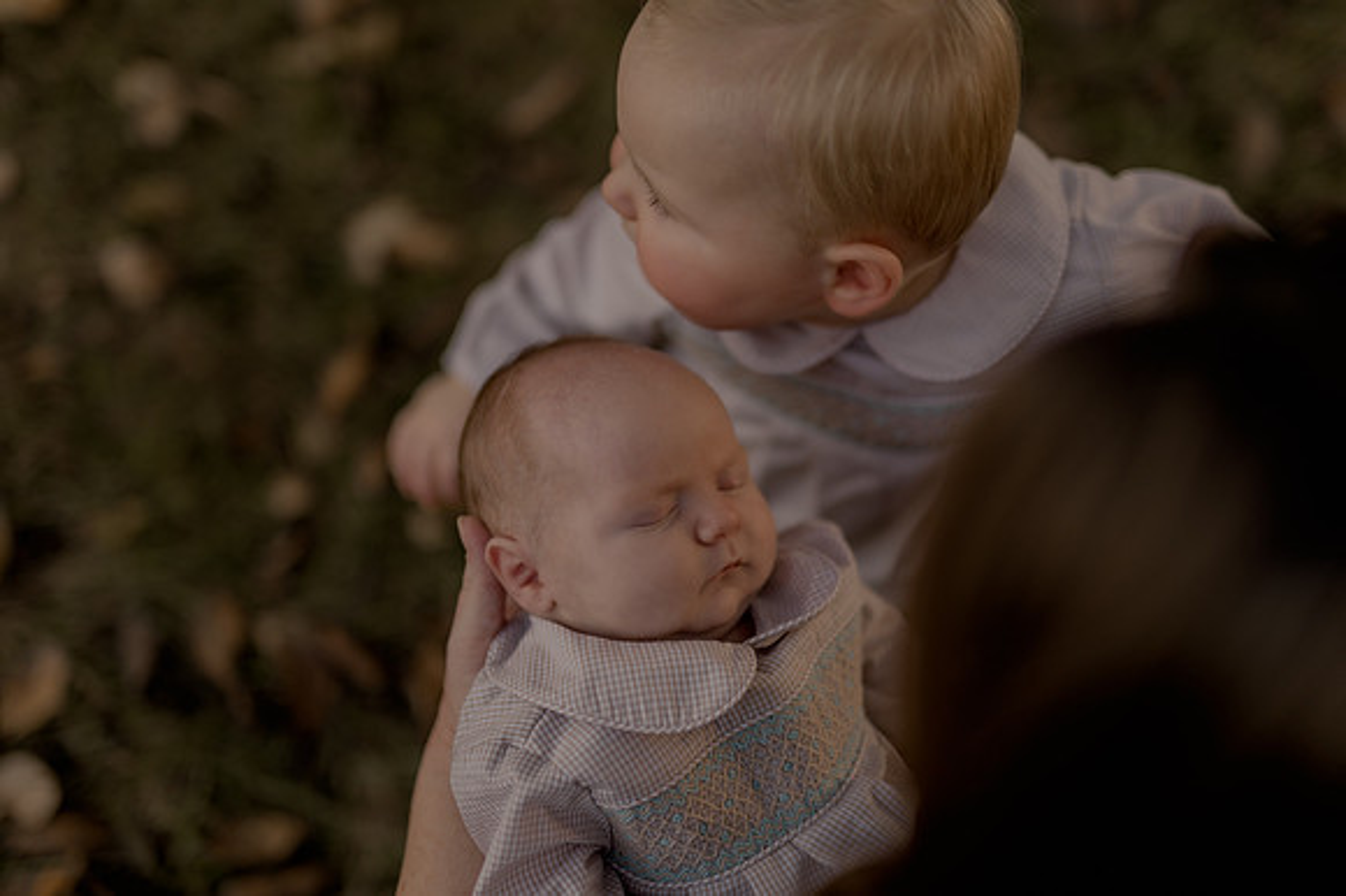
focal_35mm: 50
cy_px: 448
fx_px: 1868
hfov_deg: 39.6
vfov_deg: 27.0
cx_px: 673
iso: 160
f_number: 1.8
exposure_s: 1/640
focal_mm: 50
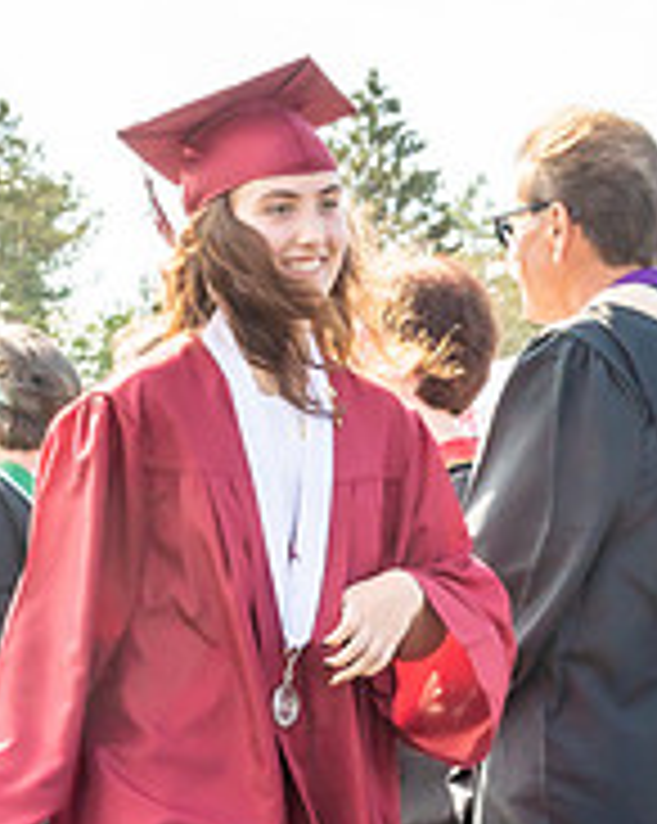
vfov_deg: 12.6
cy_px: 815
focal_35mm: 151
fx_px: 3676
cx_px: 389
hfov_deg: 10.2
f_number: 7.1
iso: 200
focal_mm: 29
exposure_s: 1/500
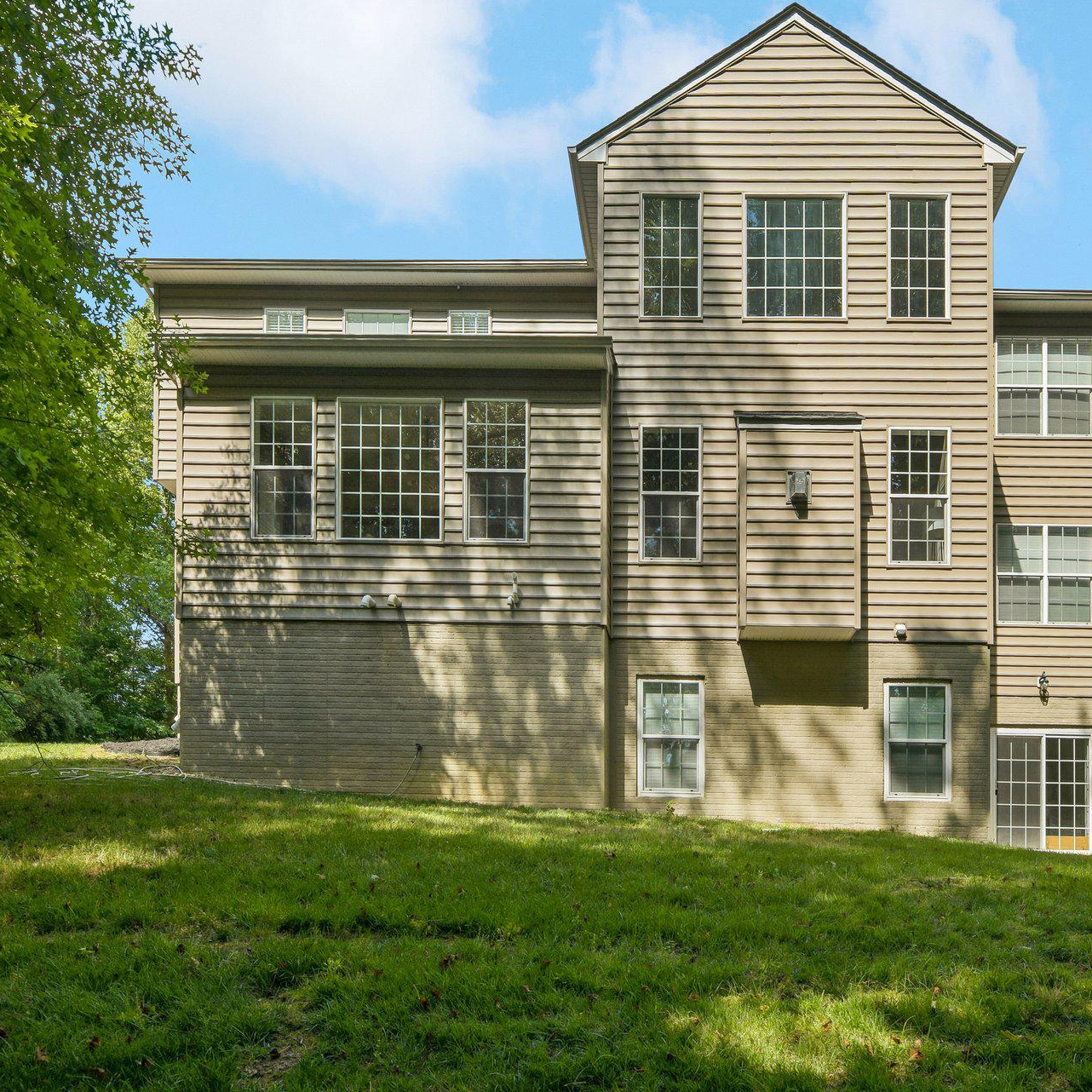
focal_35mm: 19
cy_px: 533
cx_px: 677
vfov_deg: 77.7
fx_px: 678
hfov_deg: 76.4
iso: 100
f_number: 8
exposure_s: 1/200
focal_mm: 14
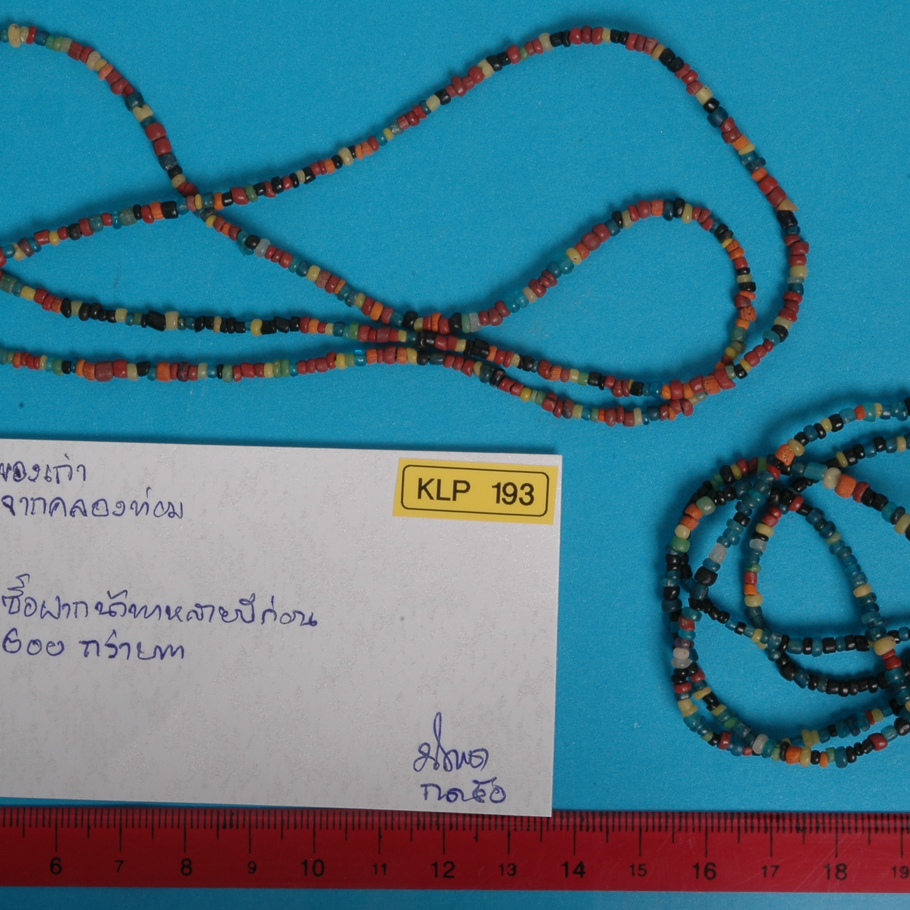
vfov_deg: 18.7
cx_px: 469
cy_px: 454
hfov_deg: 18.7
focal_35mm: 93
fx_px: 2766
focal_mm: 48
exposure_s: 1/4
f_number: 29
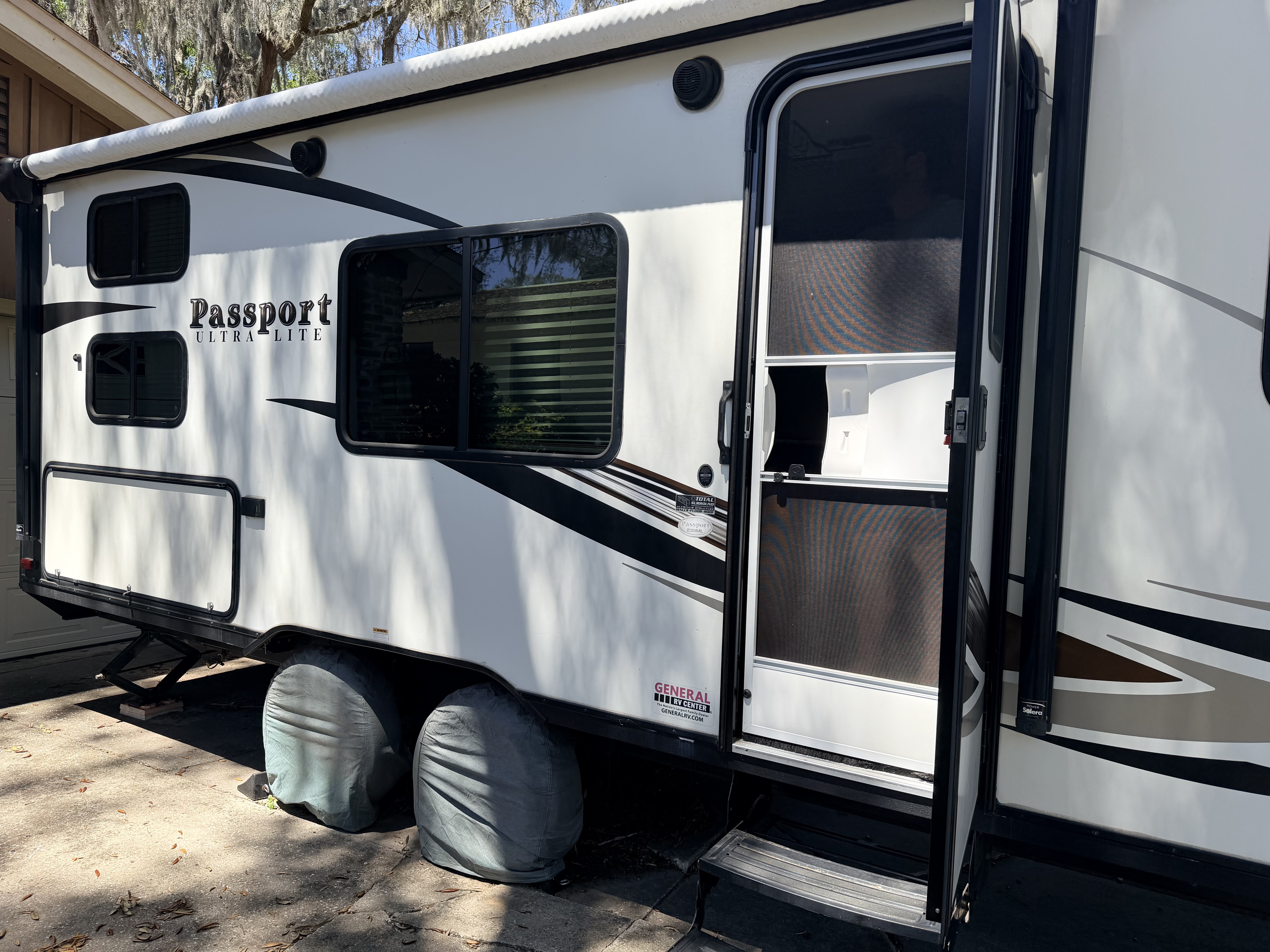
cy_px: 476
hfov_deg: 71.6
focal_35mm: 24
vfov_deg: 56.8
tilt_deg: -0.3
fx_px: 881
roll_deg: -2.6
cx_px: 635
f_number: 1.78
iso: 80
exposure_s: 1/1770
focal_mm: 6.76
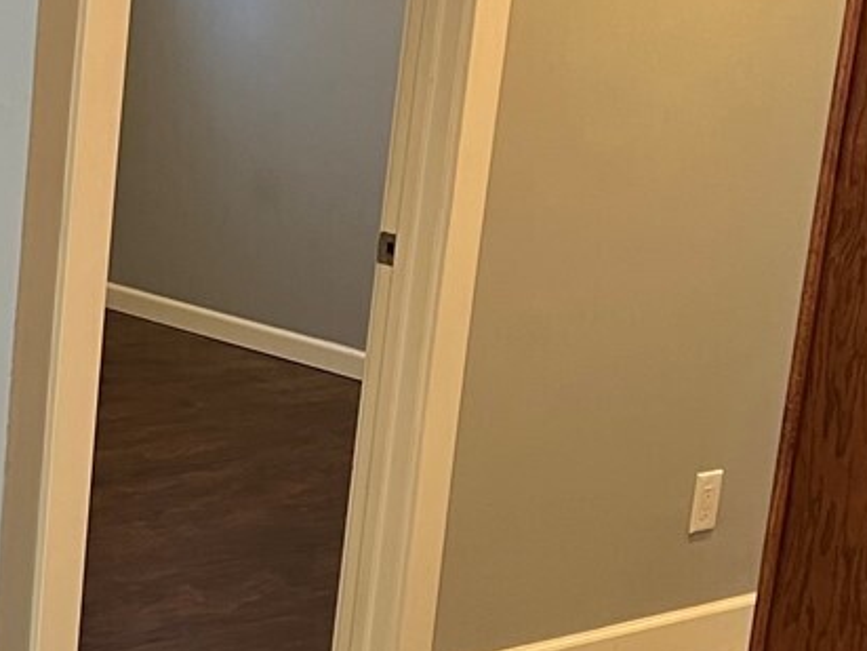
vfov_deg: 14.6
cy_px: 445
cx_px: -147
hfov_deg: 18.5
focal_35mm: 101
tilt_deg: -17.6
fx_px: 2530
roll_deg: -3.1
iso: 100
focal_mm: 5.7
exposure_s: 1/60
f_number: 1.5
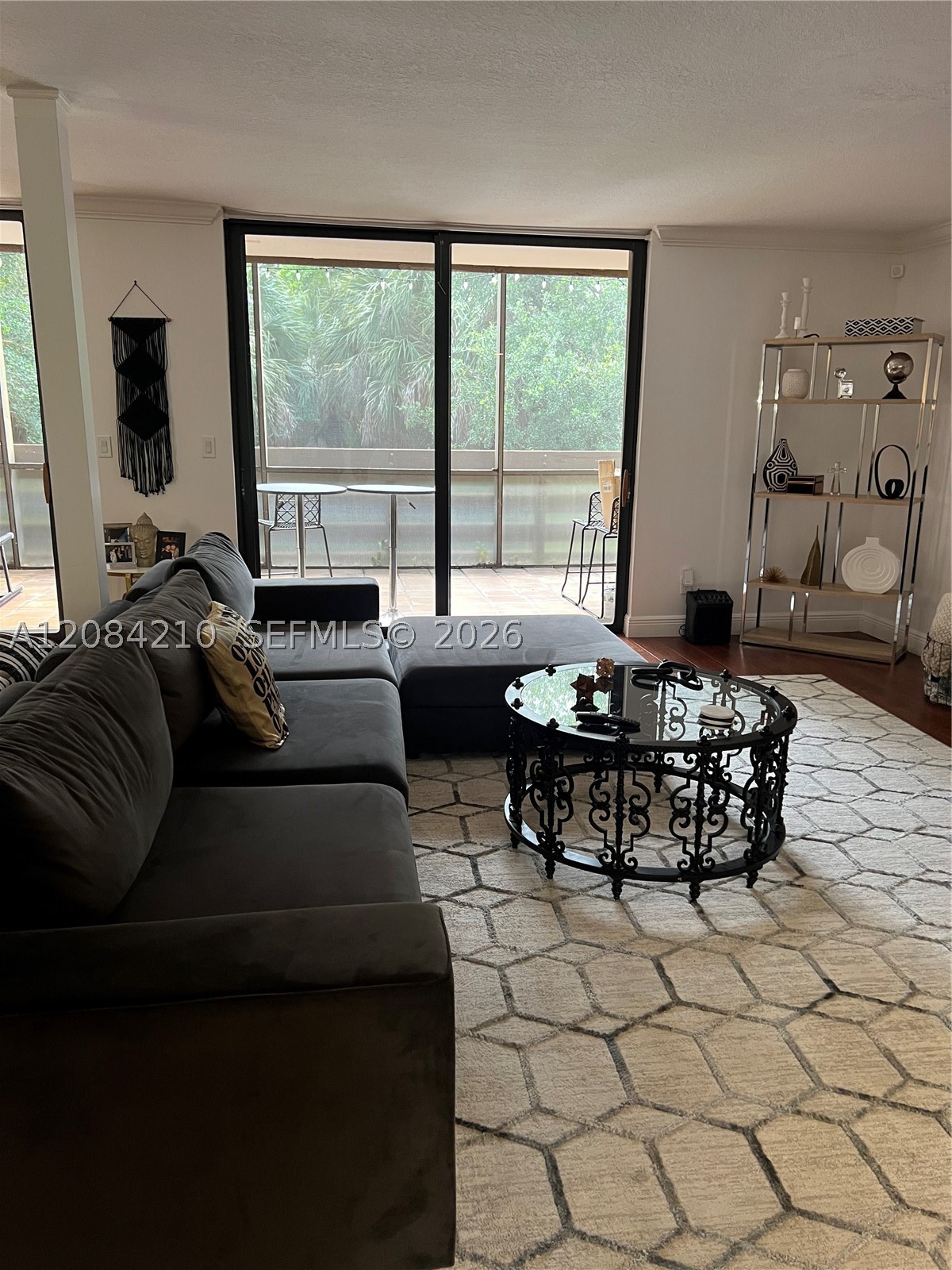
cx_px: 476
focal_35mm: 26
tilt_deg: -9.5
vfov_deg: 67.3
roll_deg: +0.8
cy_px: 635
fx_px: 953
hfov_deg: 53.1
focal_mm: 5.7
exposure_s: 1/60
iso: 160
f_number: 1.5
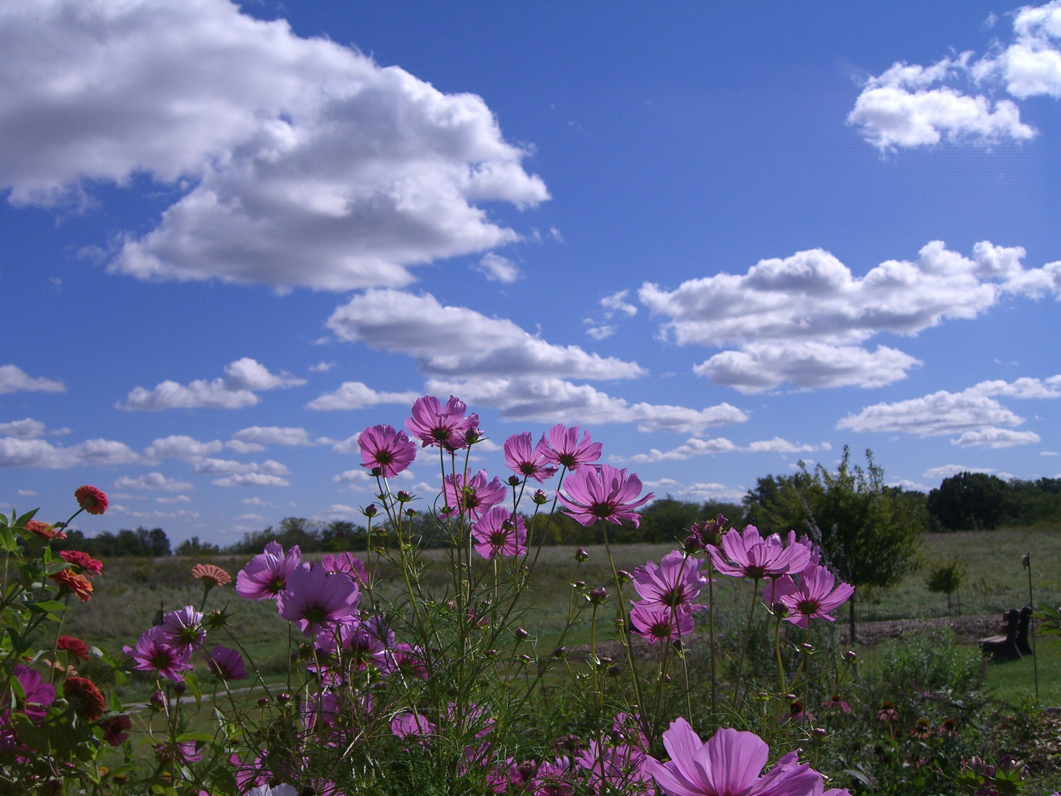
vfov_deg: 37.7
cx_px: 530
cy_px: 398
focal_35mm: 38
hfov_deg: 49.0
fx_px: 1165
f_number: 8
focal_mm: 7.9
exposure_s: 1/500
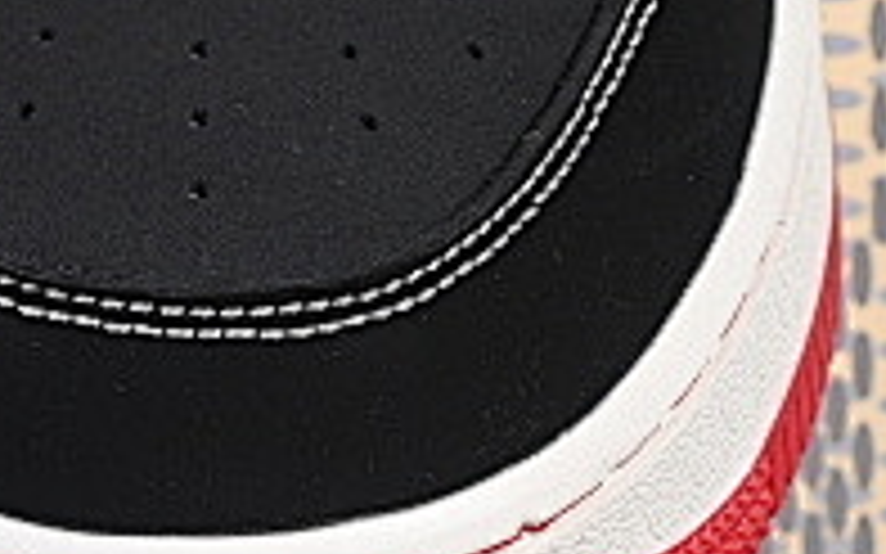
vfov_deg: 3.1
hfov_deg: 5.0
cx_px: -301
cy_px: -212
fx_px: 10139
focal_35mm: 420
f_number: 6.3
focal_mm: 50
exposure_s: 1/60
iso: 160
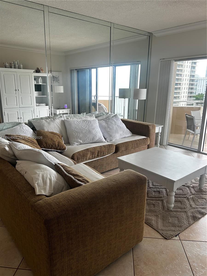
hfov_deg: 53.1
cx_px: 104
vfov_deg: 67.3
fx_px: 207
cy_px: 138
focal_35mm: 26
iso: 40
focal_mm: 5.7
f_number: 1.5
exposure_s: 1/120
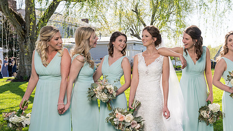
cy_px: 88
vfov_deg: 21.3
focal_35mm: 56
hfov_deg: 36.9
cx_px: 153
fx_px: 346
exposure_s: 1/200
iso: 100
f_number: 5.6
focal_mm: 40
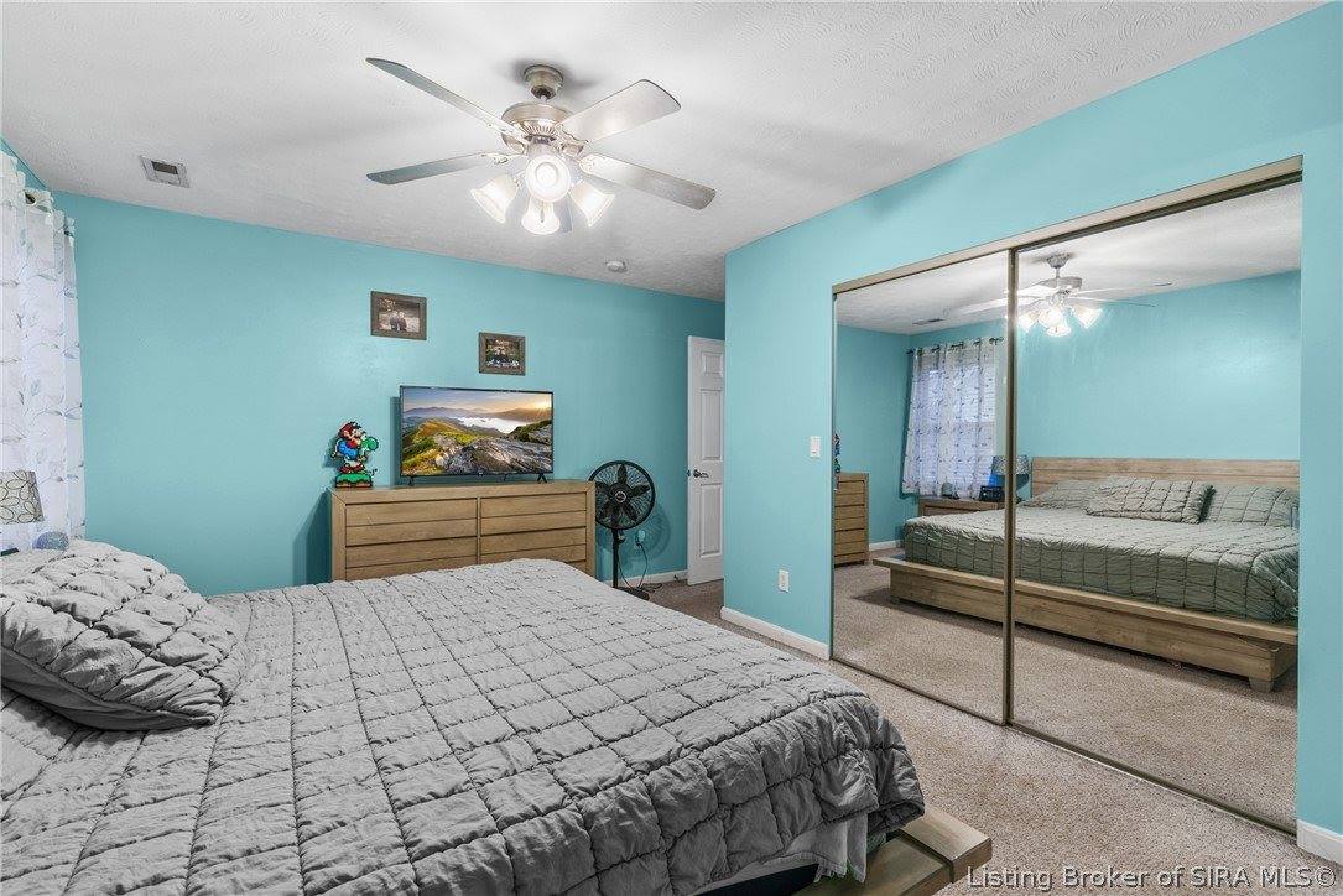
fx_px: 597
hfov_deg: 96.7
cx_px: 672
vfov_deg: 73.8
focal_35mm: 16
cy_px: 448
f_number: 11
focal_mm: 16
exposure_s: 2
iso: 400
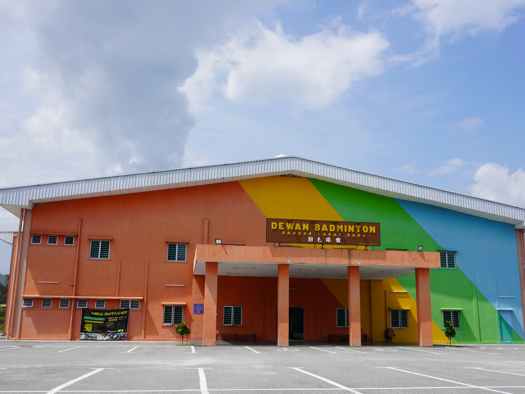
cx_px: 270
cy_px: 198
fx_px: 569
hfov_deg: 49.5
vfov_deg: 38.1
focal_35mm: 38
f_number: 10
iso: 100
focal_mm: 23
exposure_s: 1/200
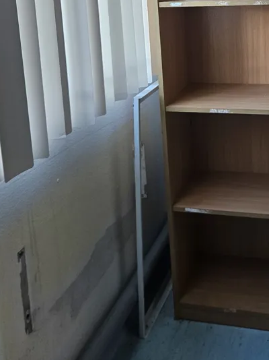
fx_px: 477
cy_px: 12
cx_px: 210
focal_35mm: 46
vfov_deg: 37.5
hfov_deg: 30.8
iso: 160
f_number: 1.8
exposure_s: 1/100
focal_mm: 5.4
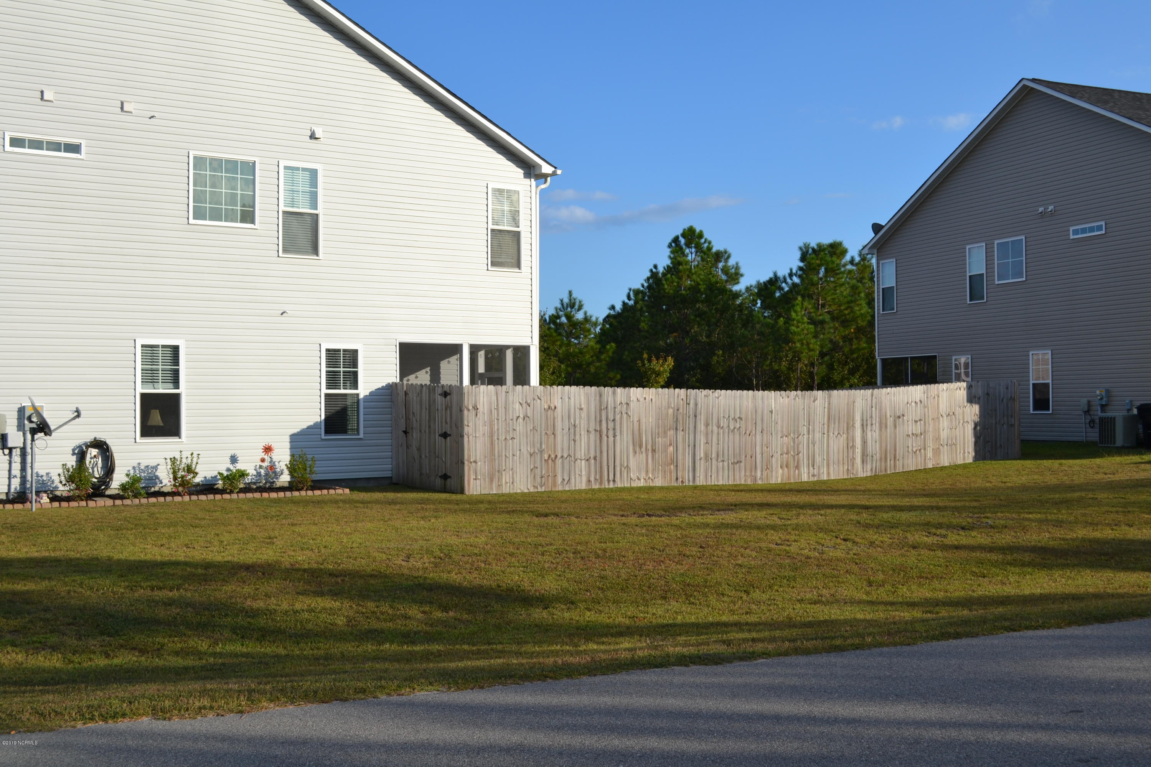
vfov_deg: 34.2
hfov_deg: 49.6
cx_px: 576
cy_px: 384
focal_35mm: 39
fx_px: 1247
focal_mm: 26
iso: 100
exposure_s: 1/200
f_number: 7.1
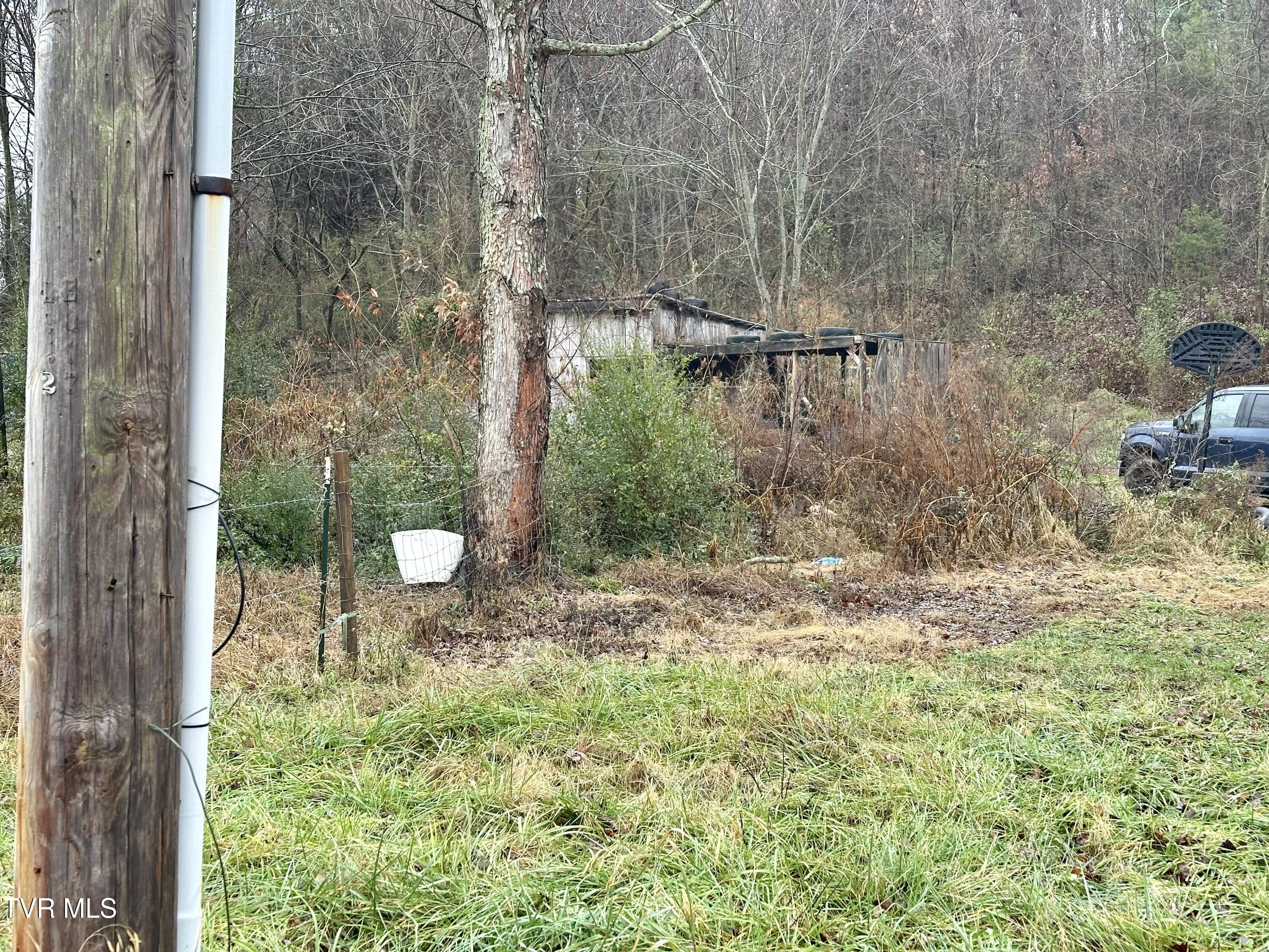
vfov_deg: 30.3
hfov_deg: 39.7
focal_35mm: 48
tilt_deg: -1.7
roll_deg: -0.7
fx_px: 1760
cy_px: 476
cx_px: 634
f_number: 1.78
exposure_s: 1/201
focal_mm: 6.86
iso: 64
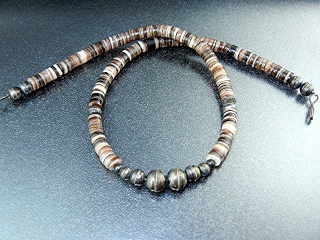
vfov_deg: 36.8
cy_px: 120
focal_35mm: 39
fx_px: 361
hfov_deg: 47.9
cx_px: 160
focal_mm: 7.1
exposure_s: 1/30
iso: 549
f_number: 3.7
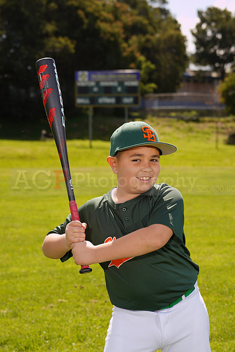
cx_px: 118
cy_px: 176
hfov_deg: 13.7
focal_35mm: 100
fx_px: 979
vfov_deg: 20.4
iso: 80
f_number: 9
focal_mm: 100
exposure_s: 1/160
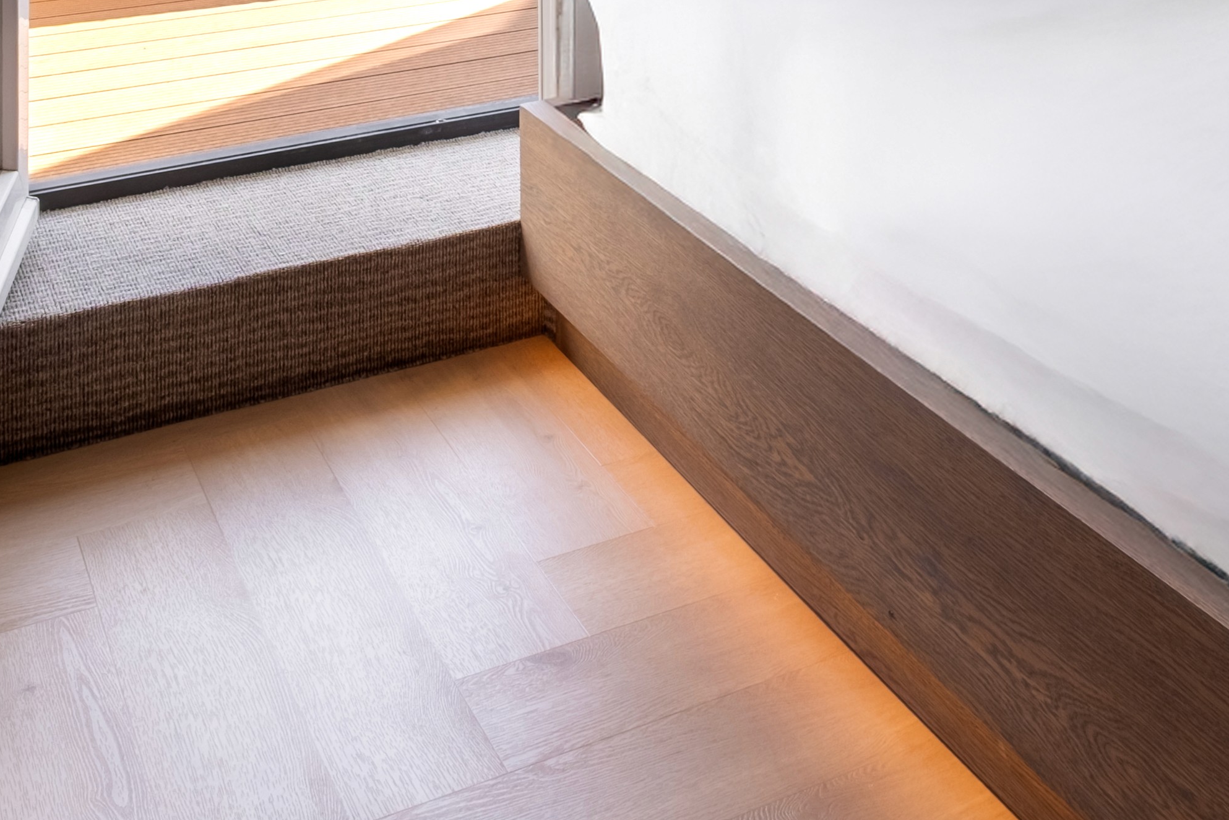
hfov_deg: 41.9
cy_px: -435
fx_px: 1604
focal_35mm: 47
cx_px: 652
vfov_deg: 22.8
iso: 160
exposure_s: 1/40
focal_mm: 10
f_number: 8
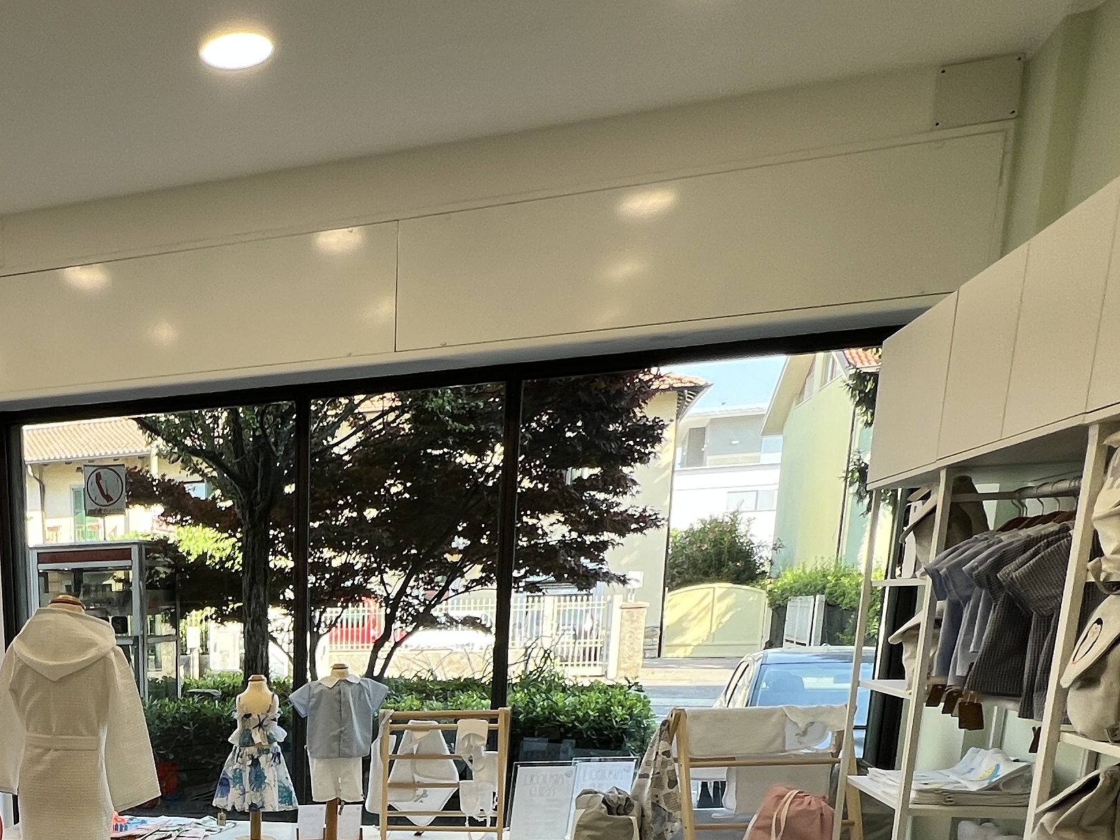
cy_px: 856
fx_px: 1036
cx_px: 112
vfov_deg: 38.7
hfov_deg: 50.4
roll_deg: +2.6
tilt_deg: -12.4
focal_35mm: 32
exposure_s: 1/114
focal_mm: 1.57
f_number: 1.8
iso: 32
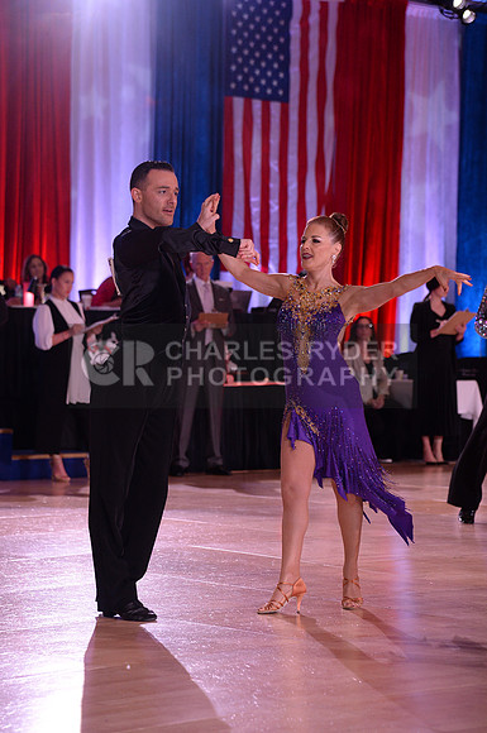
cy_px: 366
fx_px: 2442
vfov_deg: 17.1
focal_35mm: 120
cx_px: 244
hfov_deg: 11.4
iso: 2000
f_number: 5
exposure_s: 1/250
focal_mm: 120
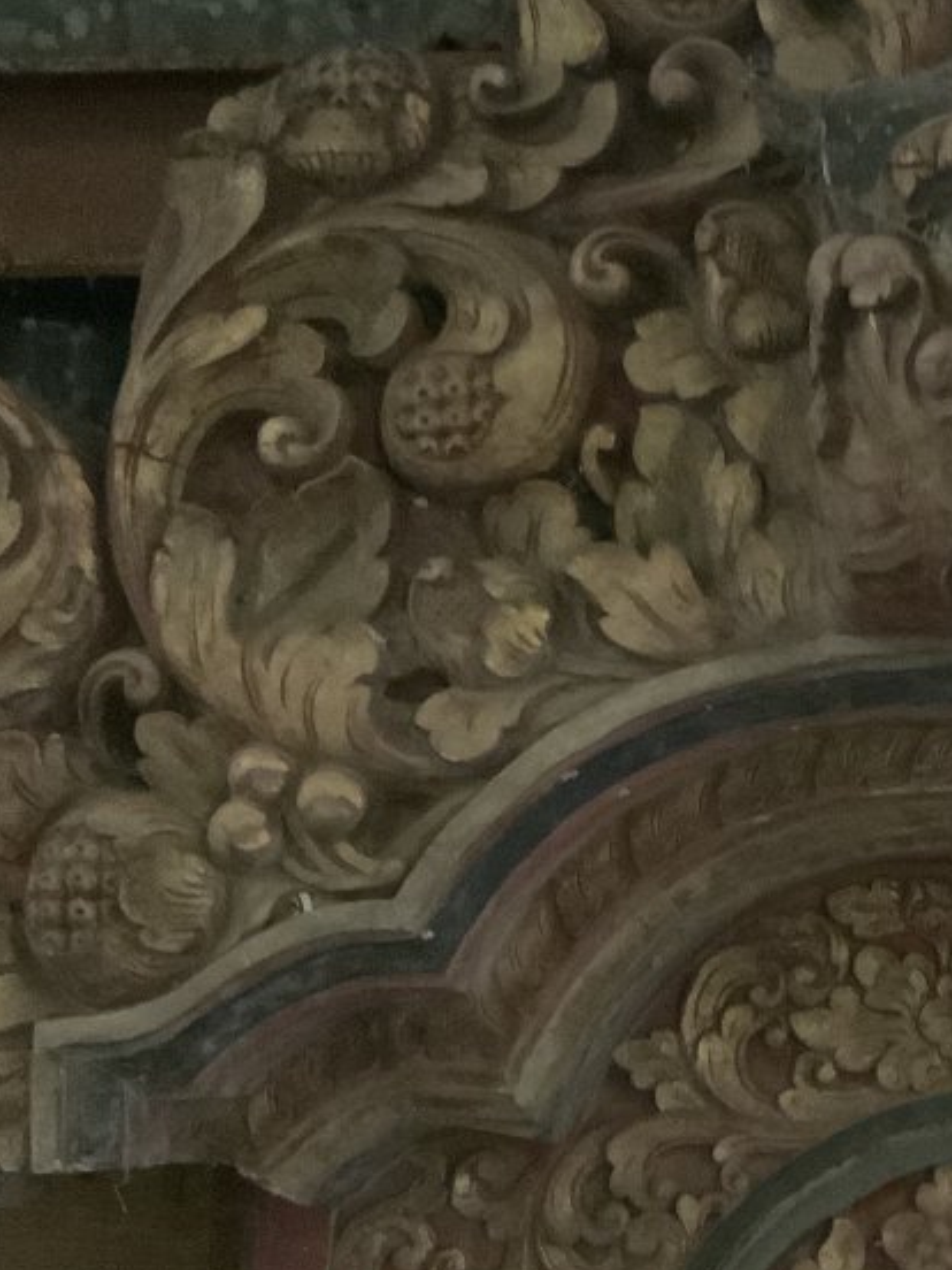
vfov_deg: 30.6
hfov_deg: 22.1
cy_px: 805
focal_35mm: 63
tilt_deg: -2.0
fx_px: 2310
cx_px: 1021
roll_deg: +0.1
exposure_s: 1/17
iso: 800
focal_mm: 3
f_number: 1.8
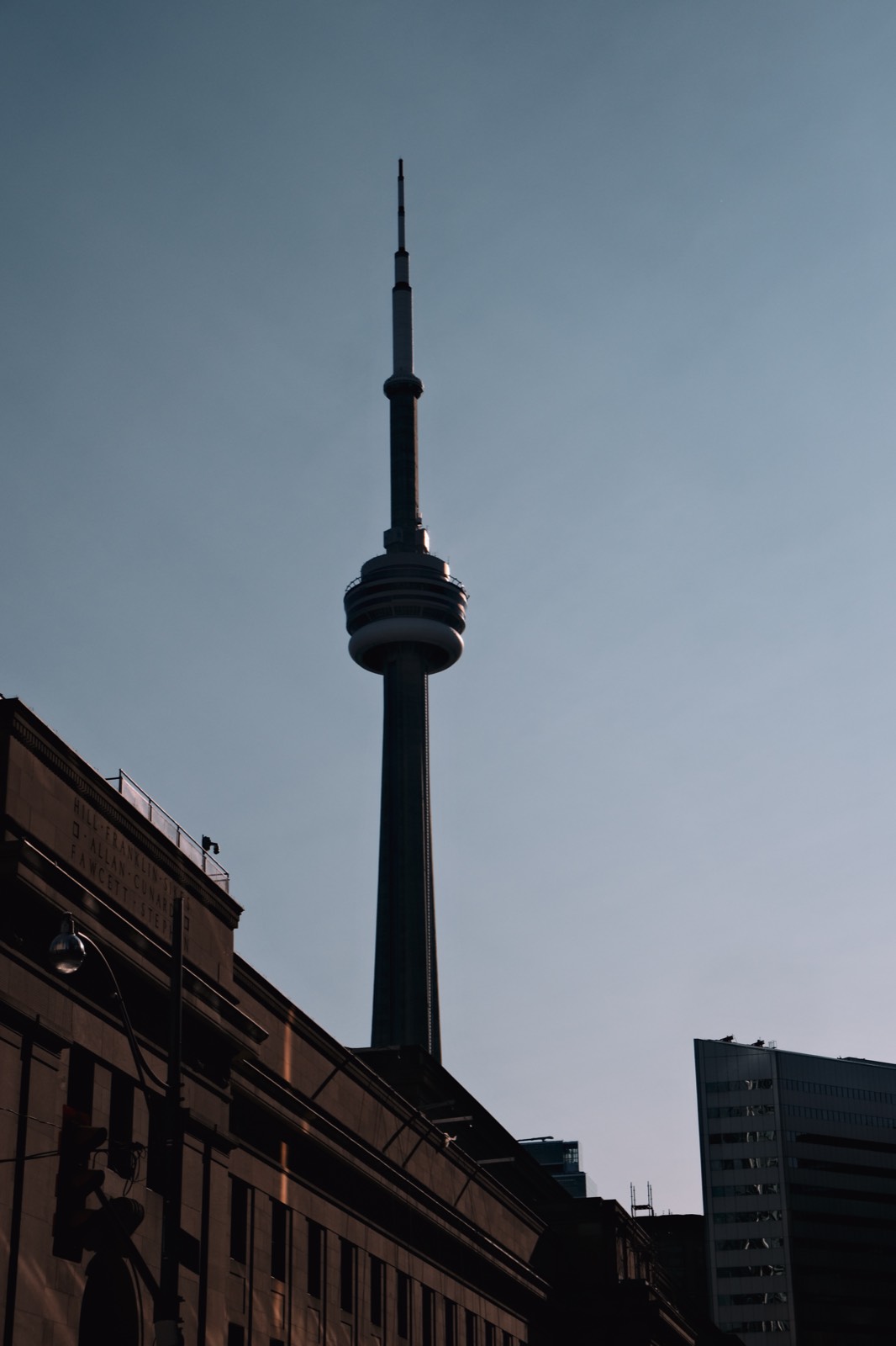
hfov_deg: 24.2
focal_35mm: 56
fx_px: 2091
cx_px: 448
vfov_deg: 35.6
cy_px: 673
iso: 320
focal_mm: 37.4
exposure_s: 1/3000
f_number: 8
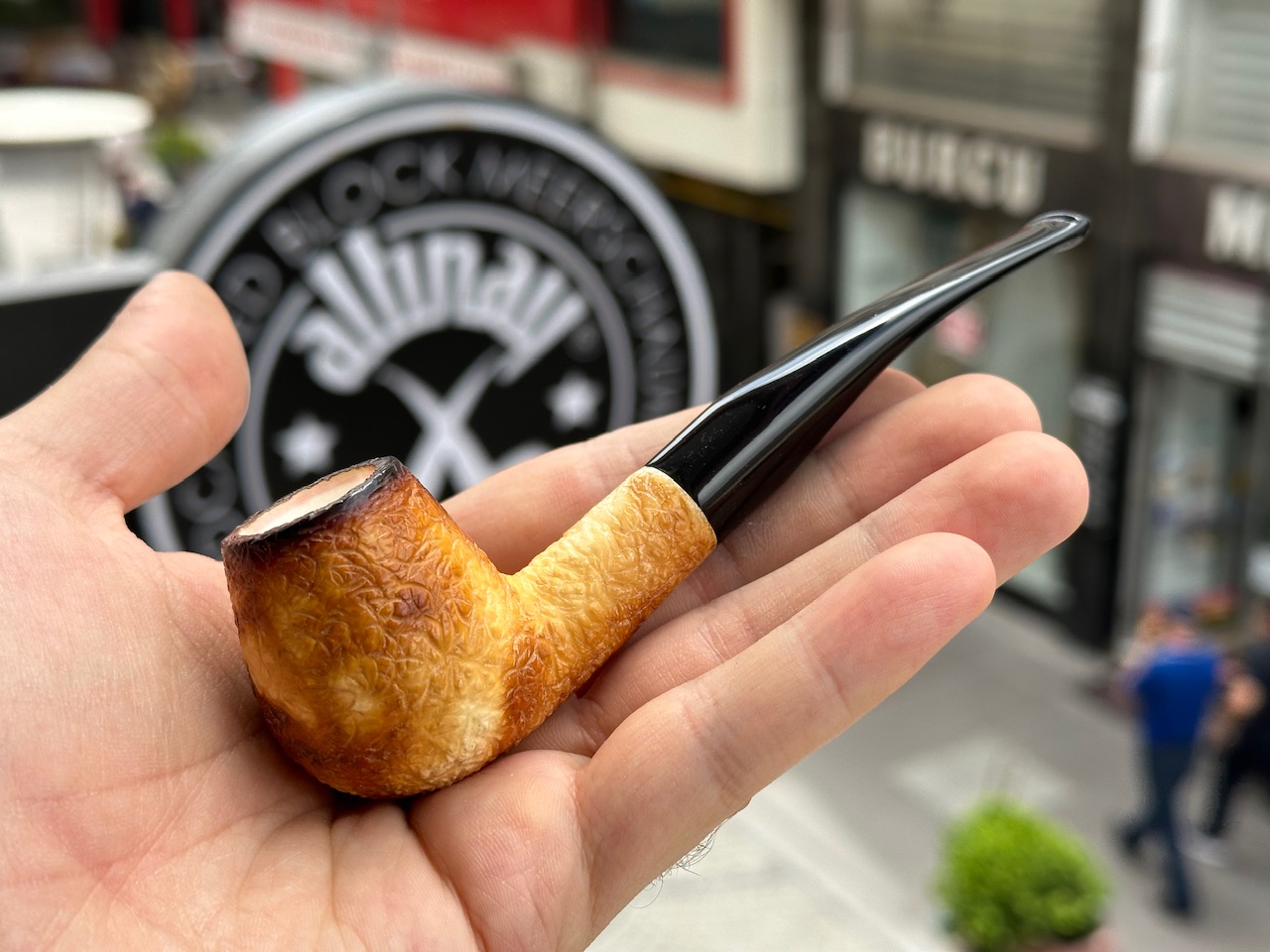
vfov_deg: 30.3
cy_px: 476
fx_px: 1761
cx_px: 635
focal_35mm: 48
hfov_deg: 39.7
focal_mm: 6.86
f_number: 1.78
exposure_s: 1/1050
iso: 64
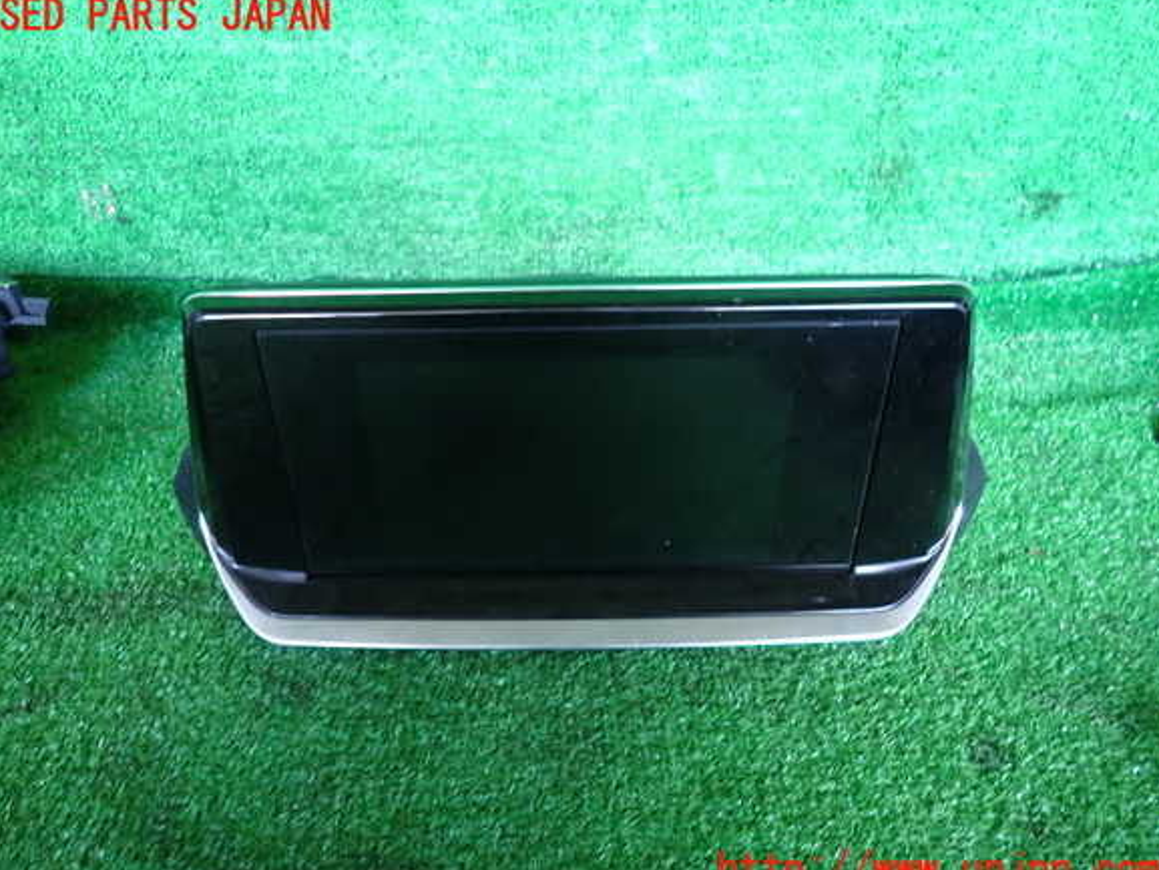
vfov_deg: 53.1
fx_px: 871
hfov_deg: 67.3
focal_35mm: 26
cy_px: 444
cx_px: 568
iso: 400
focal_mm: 4.5
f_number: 2
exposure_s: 1/30
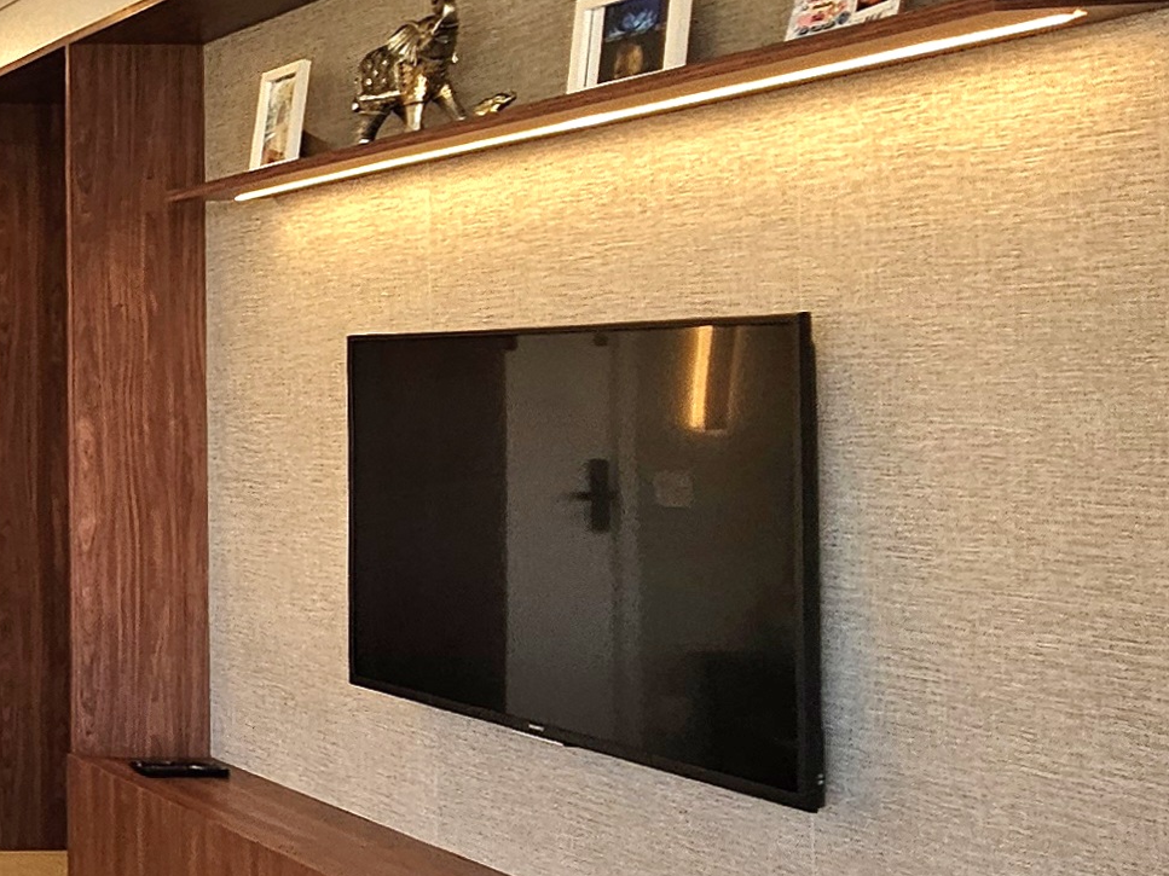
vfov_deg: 27.4
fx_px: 1790
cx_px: -684
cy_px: 329
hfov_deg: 25.1
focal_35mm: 53
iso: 80
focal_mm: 2.2
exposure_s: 1/120
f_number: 2.2
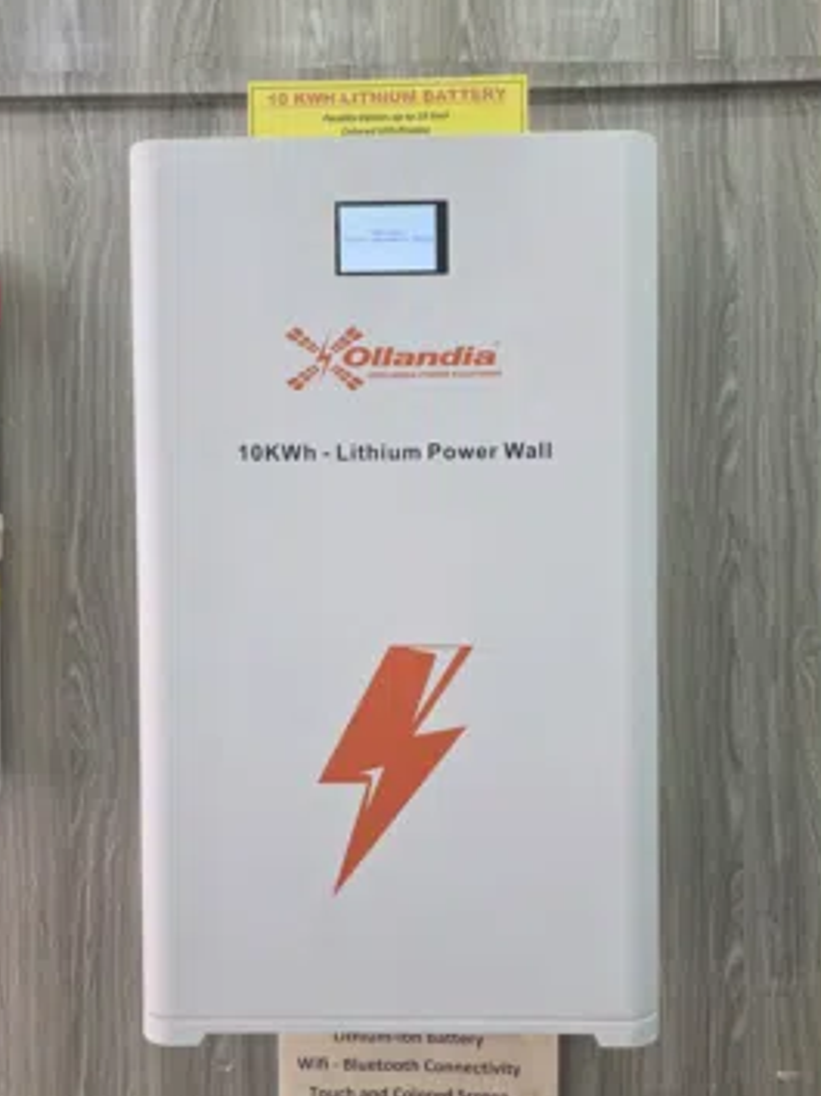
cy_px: 539
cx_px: 415
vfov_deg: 67.3
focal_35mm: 26
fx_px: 823
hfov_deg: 53.0
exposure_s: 1/100
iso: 100
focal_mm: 6.3
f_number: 1.7
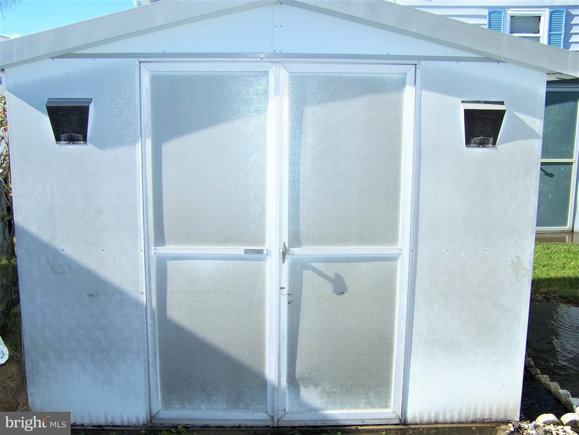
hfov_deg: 49.0
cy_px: 218
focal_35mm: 38
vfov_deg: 37.7
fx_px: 636
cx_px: 290
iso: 80
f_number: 4
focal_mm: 6.3
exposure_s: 1/750
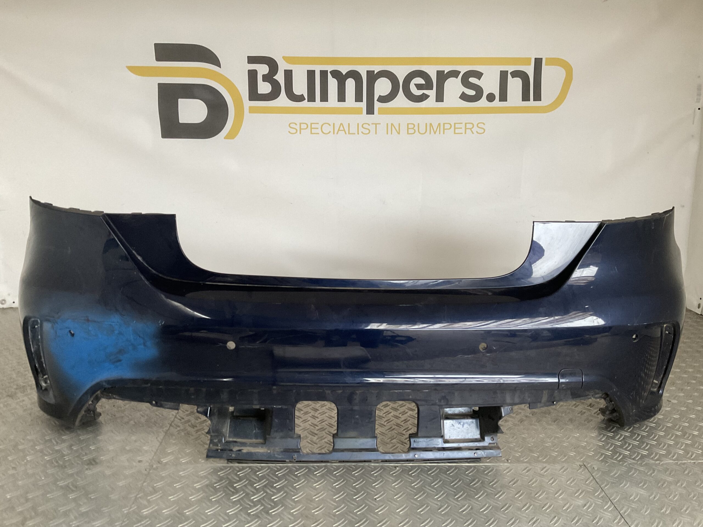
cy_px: 264
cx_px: 352
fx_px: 589
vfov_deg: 48.2
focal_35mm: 29
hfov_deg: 61.7
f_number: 1.8
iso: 125
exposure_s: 1/50
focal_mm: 3
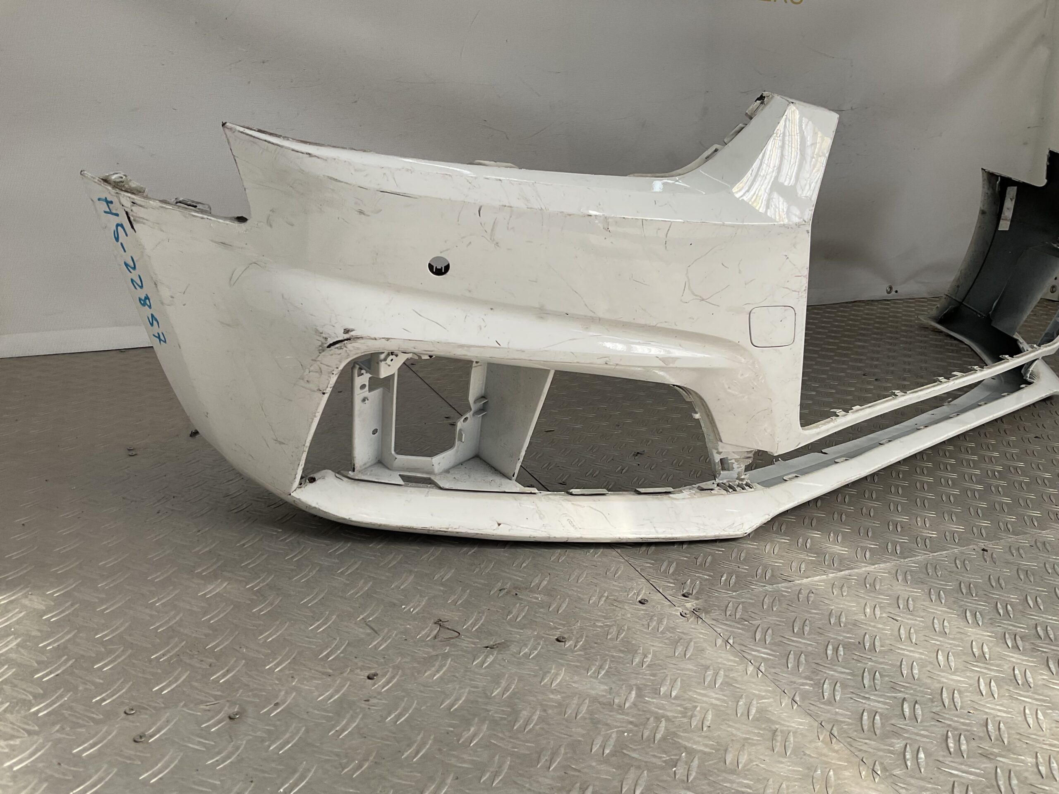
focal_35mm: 29
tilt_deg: -18.5
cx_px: 530
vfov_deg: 48.2
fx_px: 887
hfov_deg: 61.7
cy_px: 397
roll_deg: -4.7
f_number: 1.8
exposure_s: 1/792
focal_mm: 3
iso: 16
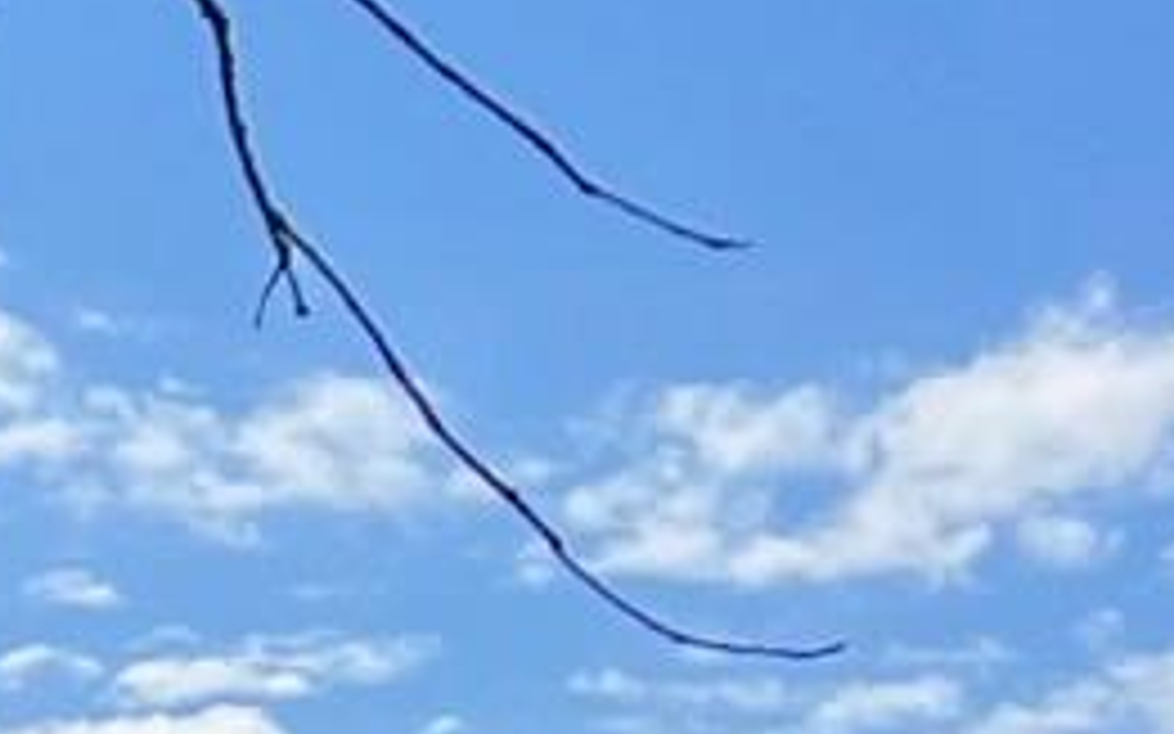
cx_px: -2510
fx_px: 6814
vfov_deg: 6.0
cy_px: 1513
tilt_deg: +3.3
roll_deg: -0.7
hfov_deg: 8.2
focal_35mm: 213
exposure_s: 1/2994
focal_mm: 5.7
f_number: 1.5
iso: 50
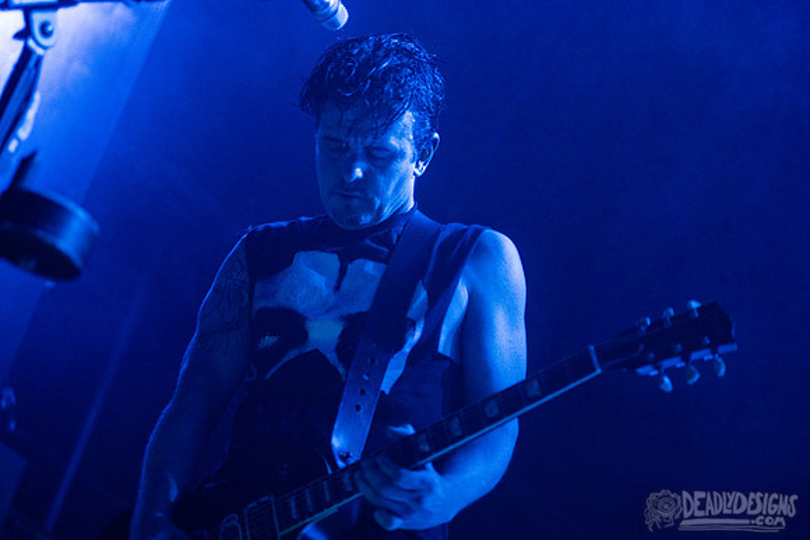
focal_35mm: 80
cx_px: 405
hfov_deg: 25.4
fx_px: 1800
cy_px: 270
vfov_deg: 17.1
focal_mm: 80
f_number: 3.2
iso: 3200
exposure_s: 1/80
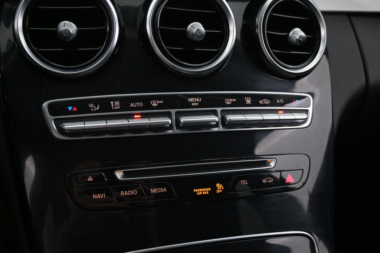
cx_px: 190
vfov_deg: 38.4
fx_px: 364
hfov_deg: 55.1
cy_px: 126
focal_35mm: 34
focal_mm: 23
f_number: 4.2
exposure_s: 1/50
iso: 2500
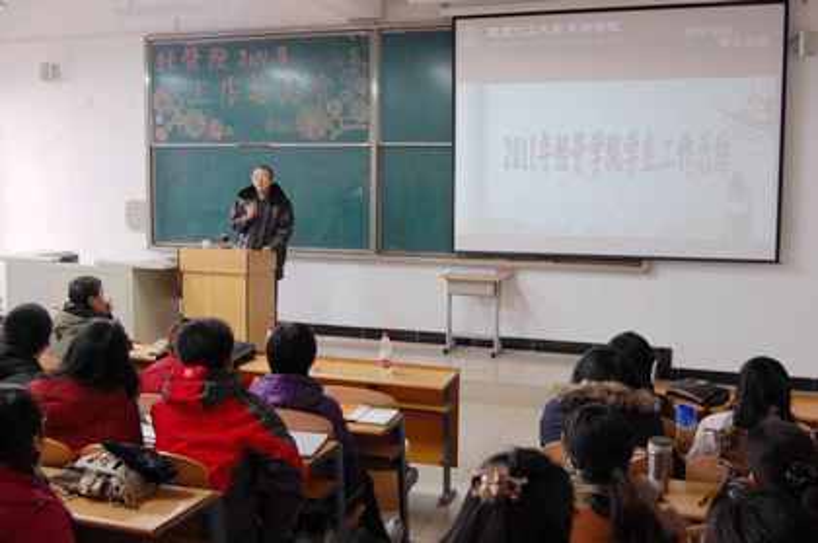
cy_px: 272
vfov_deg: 36.8
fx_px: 817
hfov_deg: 53.2
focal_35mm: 36
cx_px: 409
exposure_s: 1/13
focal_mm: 24
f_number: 5.6
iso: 800
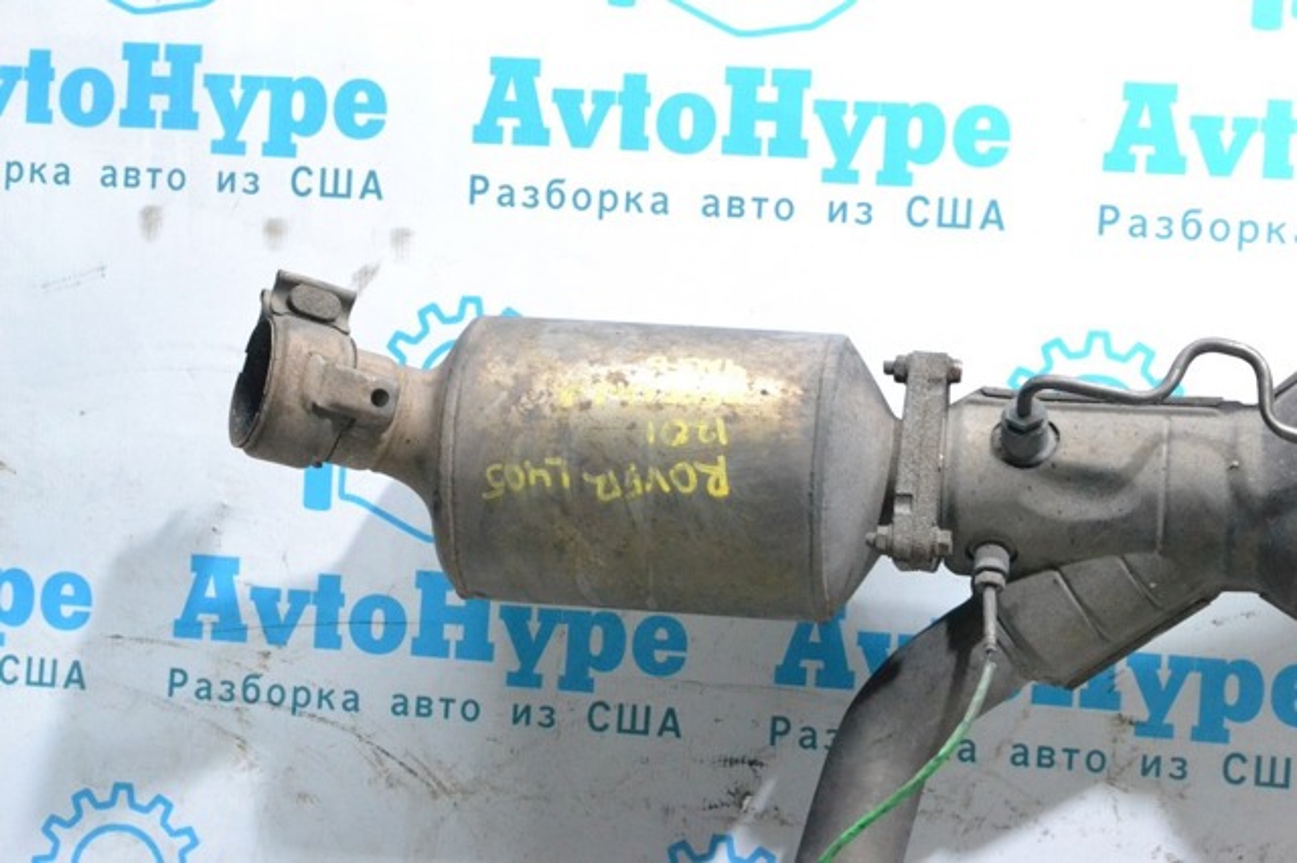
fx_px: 2971
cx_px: 648
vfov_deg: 16.5
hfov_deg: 24.6
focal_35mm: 82
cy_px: 432
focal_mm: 55
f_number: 9
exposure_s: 1/160
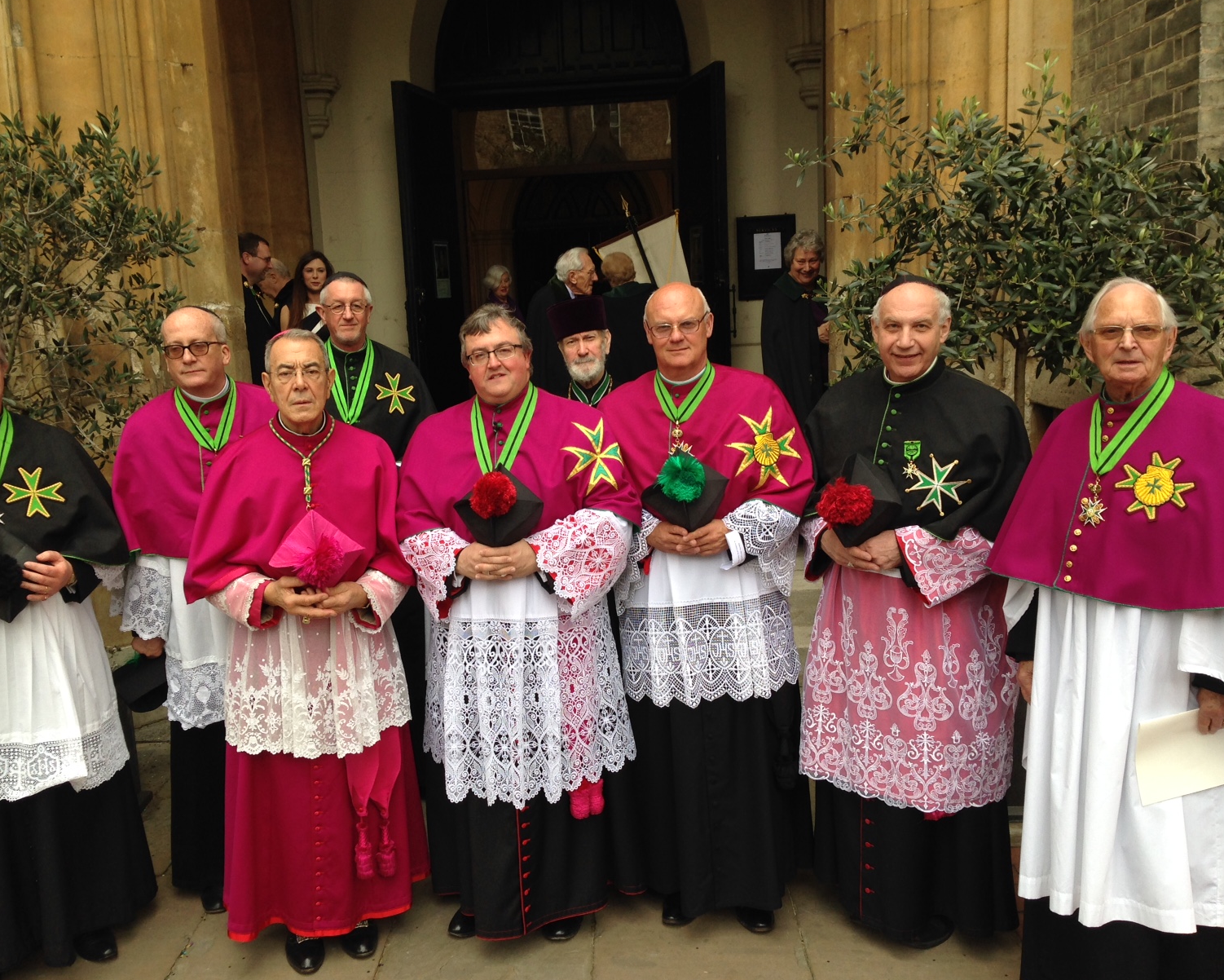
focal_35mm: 35
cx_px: 583
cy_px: 487
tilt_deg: -9.3
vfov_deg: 42.2
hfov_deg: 51.5
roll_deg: +3.7
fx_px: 1268
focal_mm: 4.12
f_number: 2.4
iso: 50
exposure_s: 1/165
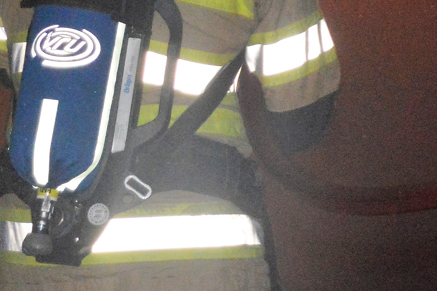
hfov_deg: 6.4
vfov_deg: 4.3
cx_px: 527
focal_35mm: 321
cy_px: -110
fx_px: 3894
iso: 3200
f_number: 5
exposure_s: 1/60
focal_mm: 56
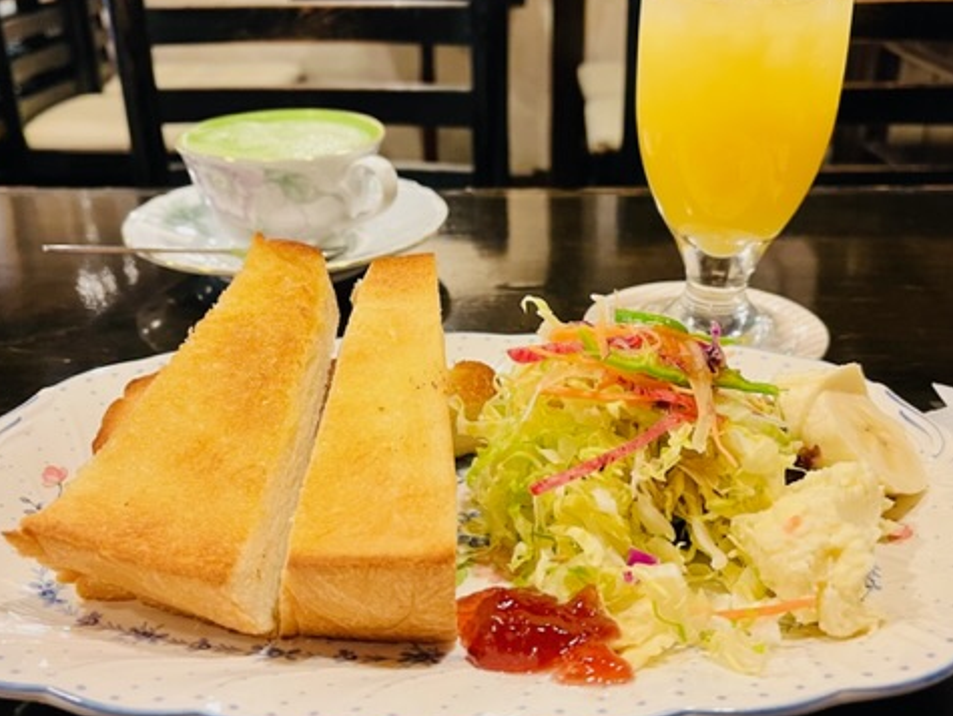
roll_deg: +1.4
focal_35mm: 35
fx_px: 964
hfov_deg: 52.6
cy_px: 325
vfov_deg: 40.7
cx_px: 488
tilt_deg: -24.7
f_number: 1.6
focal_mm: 5.1
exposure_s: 1/50
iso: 320
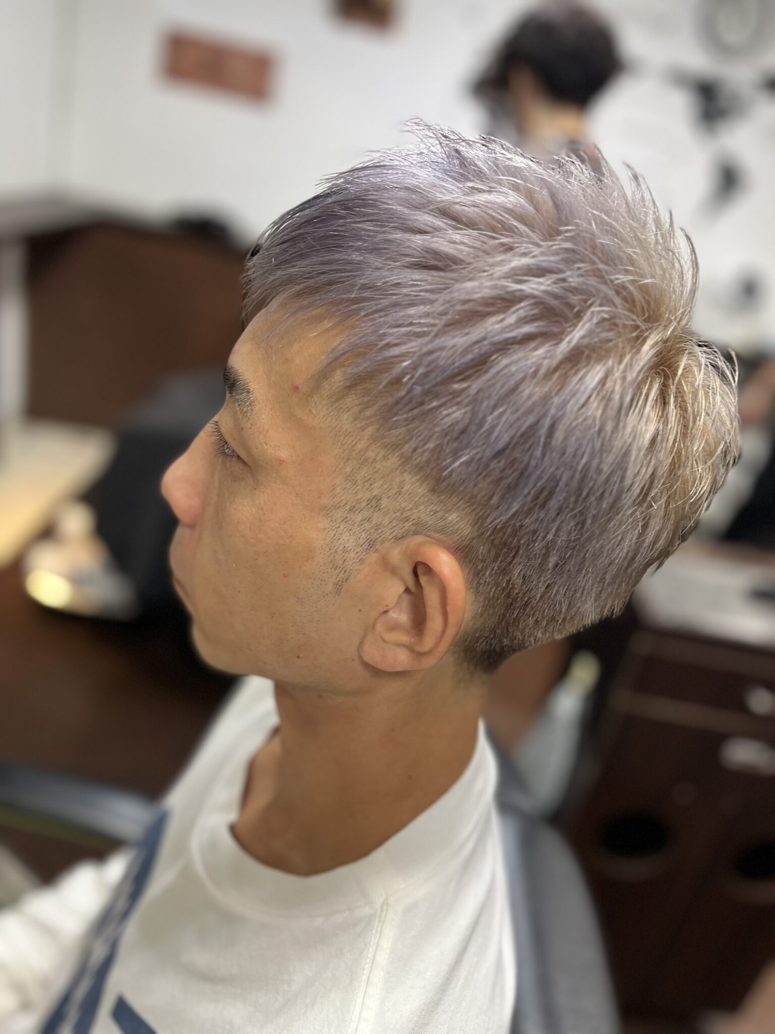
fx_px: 776
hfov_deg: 53.1
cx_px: 388
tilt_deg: -23.9
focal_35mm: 26
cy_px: 517
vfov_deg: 67.3
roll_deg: -12.1
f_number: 1.6
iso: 125
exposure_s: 1/50
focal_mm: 5.1
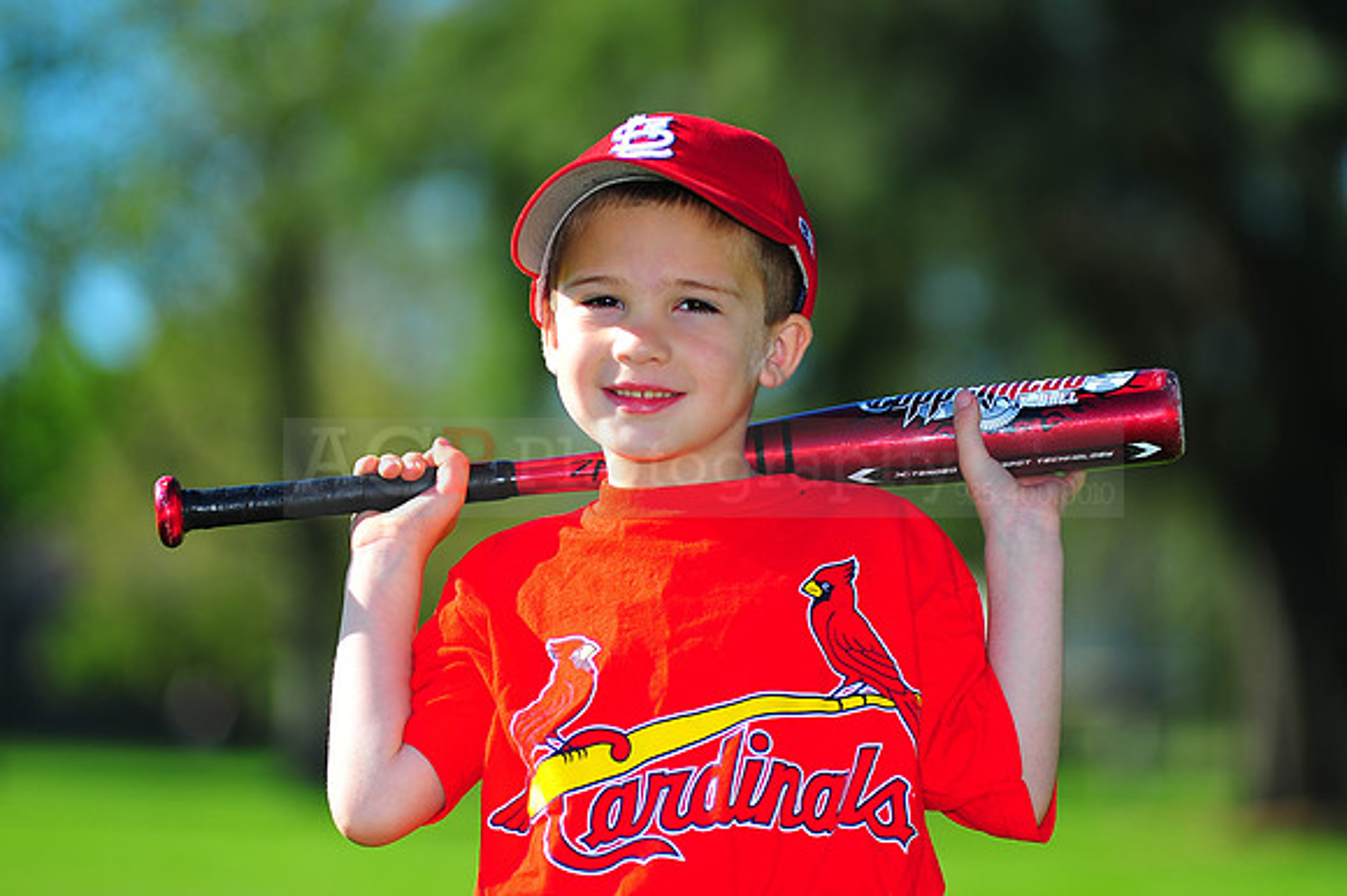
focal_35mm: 180
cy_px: 448
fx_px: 6731
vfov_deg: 7.6
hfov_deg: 11.4
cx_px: 674
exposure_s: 1/1000
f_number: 4
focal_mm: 180
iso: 200
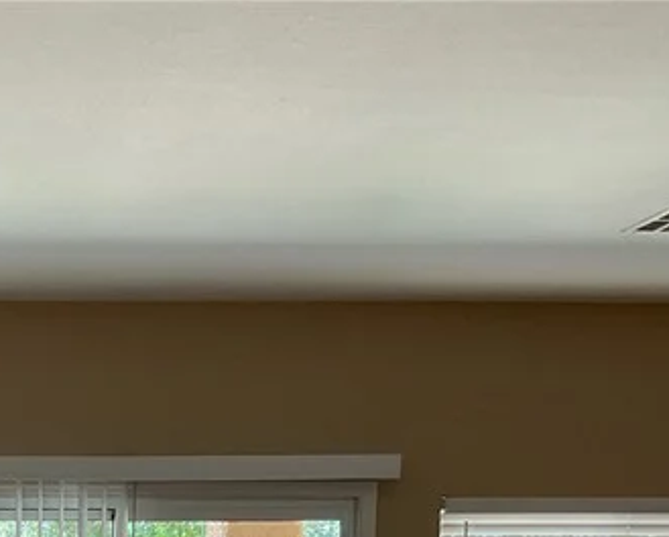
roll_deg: -1.4
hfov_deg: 20.1
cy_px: 779
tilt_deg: -5.9
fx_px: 1744
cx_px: -173
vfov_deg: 16.2
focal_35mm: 88
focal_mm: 3
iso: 40
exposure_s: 1/60
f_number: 1.8
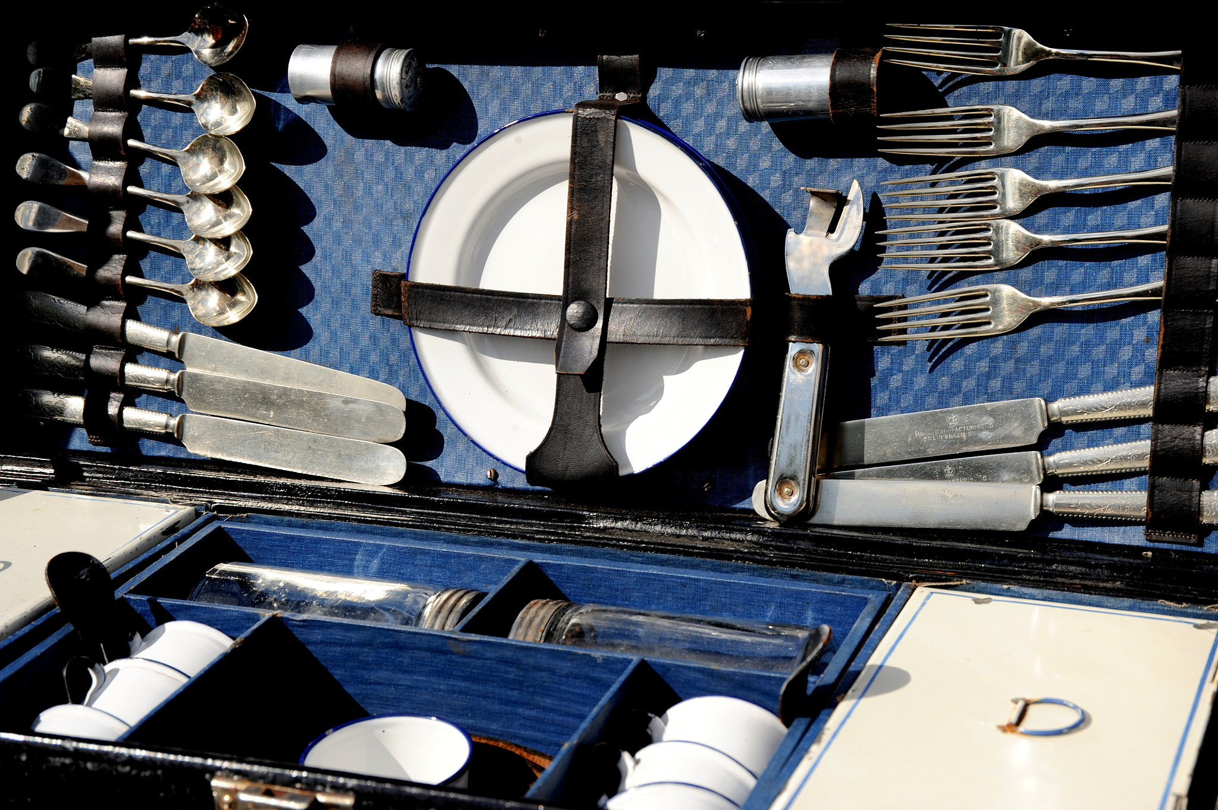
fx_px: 2232
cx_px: 609
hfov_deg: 30.5
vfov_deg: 20.6
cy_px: 405
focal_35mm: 66
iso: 200
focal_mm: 66
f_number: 11
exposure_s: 1/500
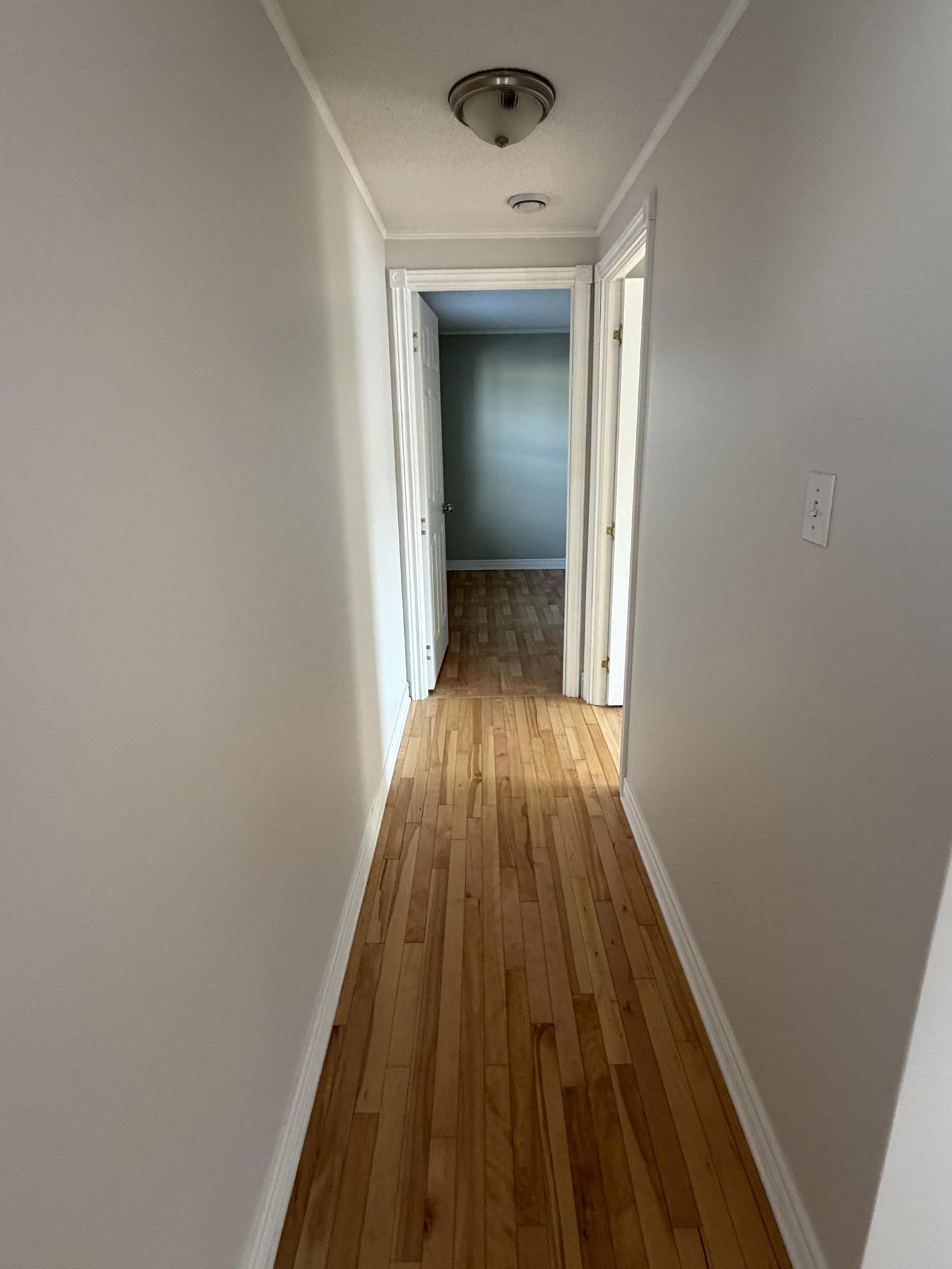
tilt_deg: -15.6
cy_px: 587
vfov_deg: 90.9
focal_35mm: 17
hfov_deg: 74.7
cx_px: 481
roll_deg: +0.8
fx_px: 623
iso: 320
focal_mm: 2.22
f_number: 2.2
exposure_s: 1/121
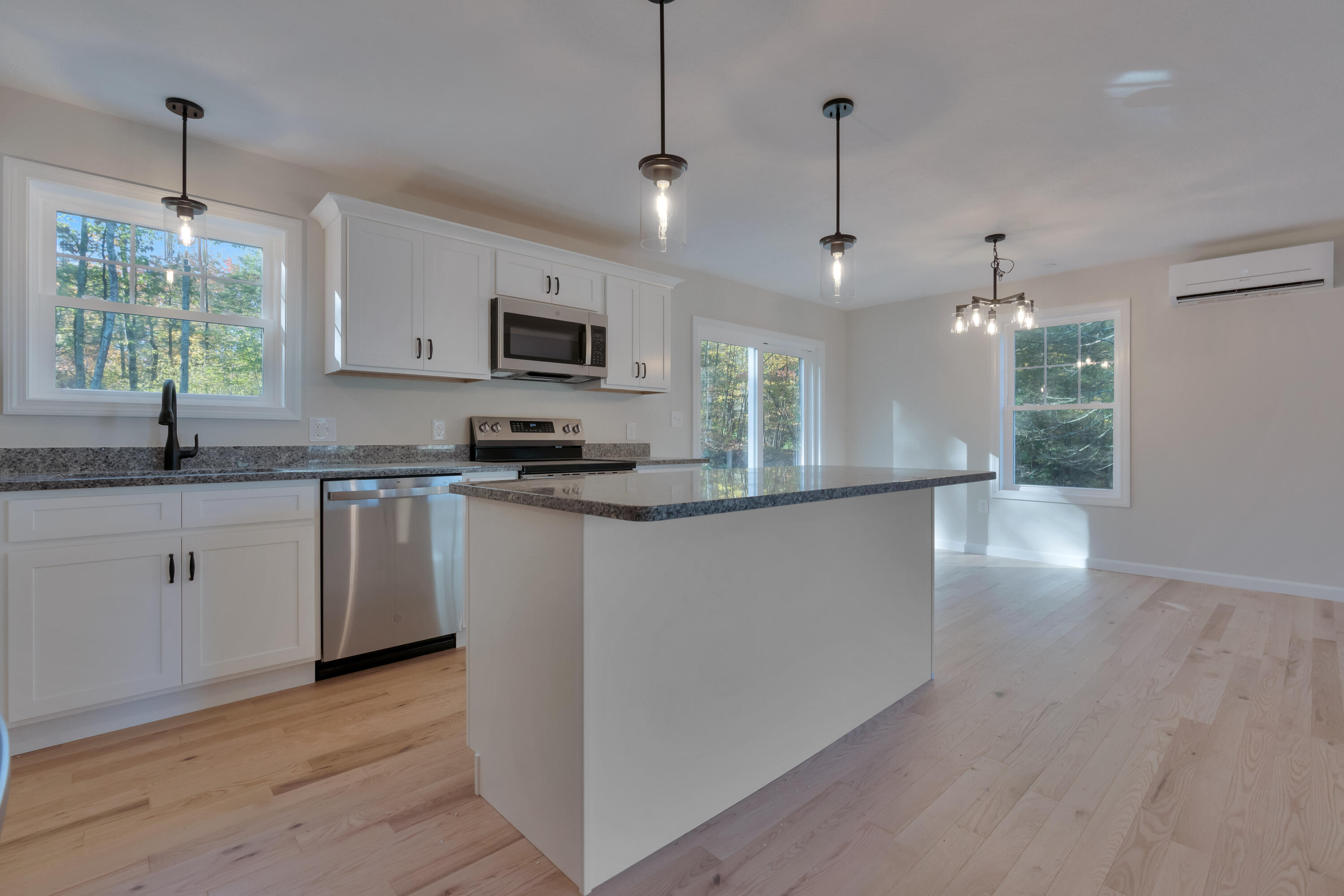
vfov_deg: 73.8
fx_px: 597
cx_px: 672
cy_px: 448
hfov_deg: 96.7
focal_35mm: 16
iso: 800
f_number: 8
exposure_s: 1/500
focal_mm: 16
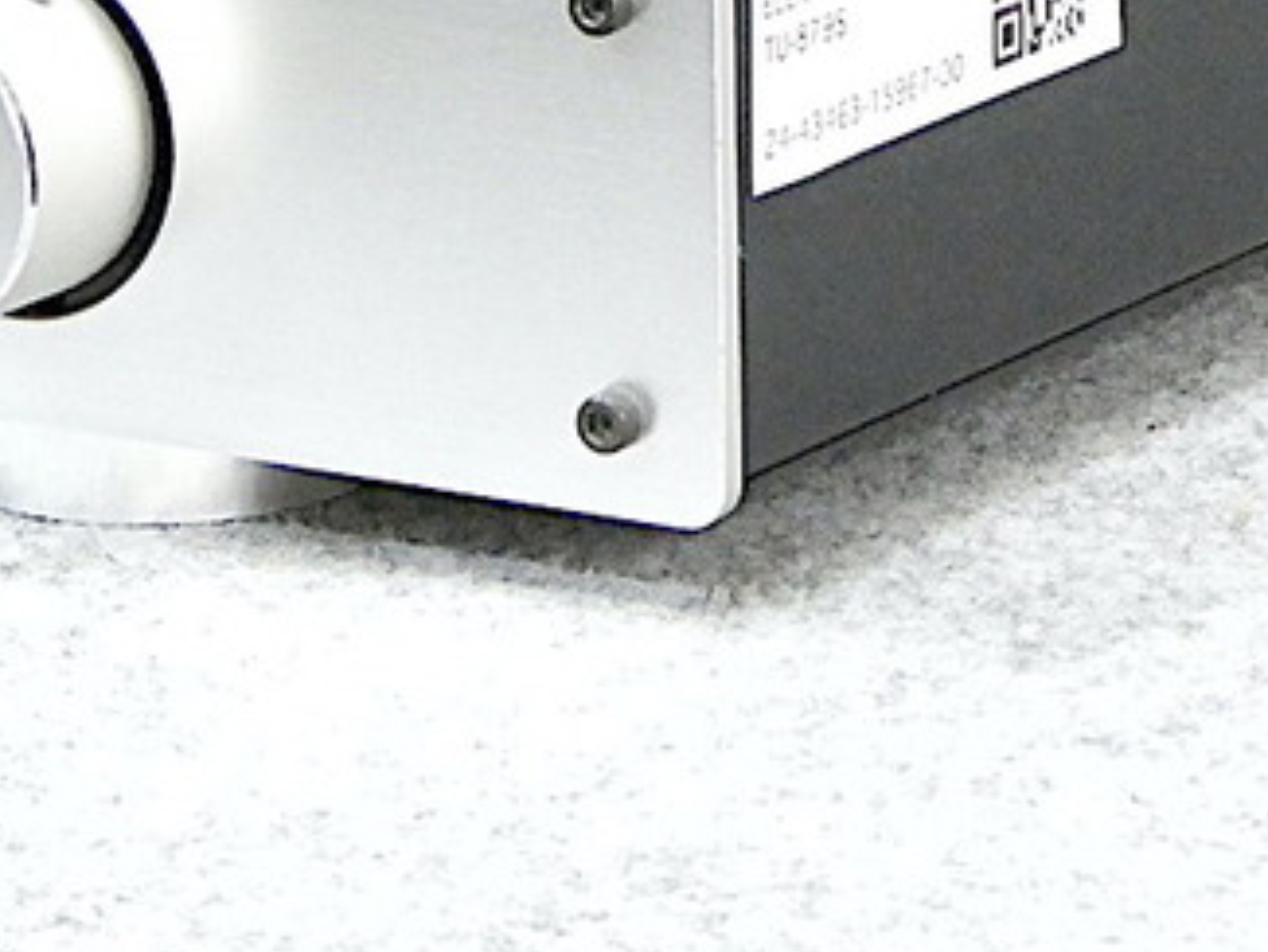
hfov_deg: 5.8
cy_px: -437
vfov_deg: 4.4
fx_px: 12459
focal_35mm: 340
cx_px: 862
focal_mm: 20.6
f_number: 5.1
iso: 1600
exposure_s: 1/30
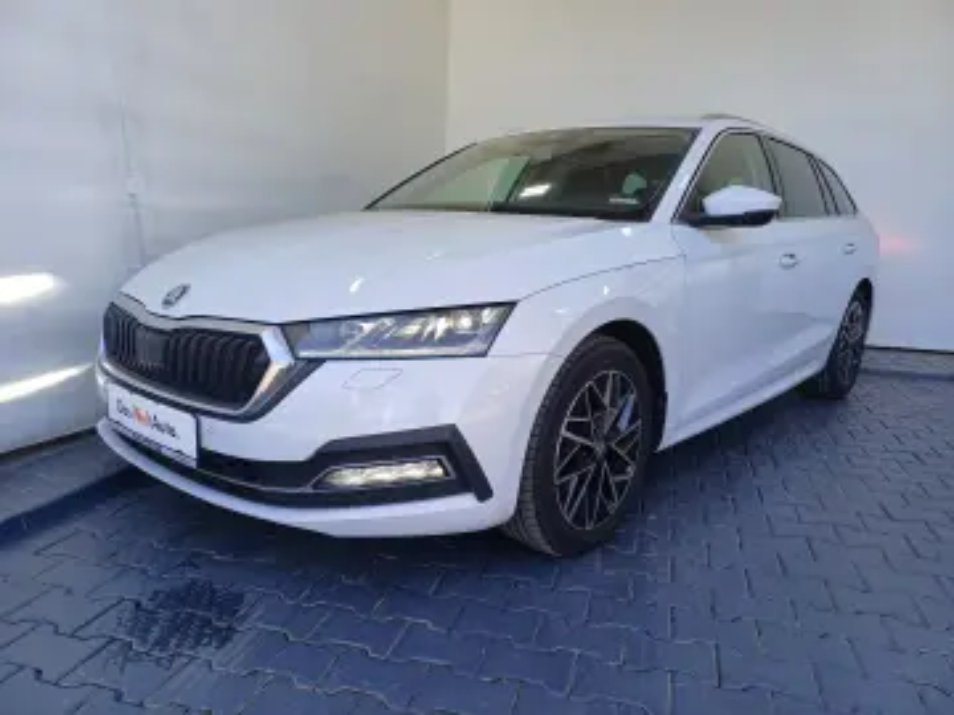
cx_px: 477
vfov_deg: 54.9
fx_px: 689
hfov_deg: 69.4
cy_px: 358
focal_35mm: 25
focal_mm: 4.65
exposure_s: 1/173
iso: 50
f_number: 1.8
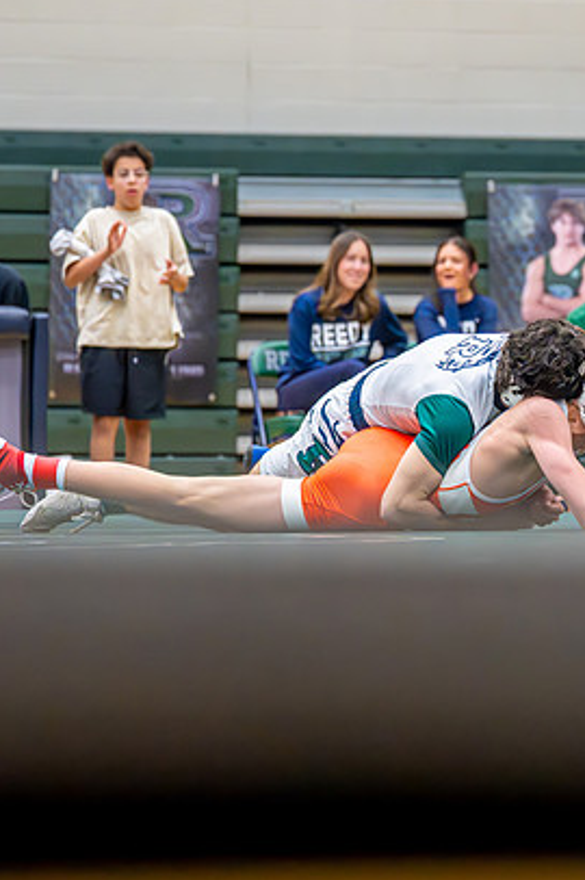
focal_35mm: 154
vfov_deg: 13.3
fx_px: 3760
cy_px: 394
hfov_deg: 8.9
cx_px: 462
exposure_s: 1/1000
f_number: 2.8
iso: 6400
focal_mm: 87
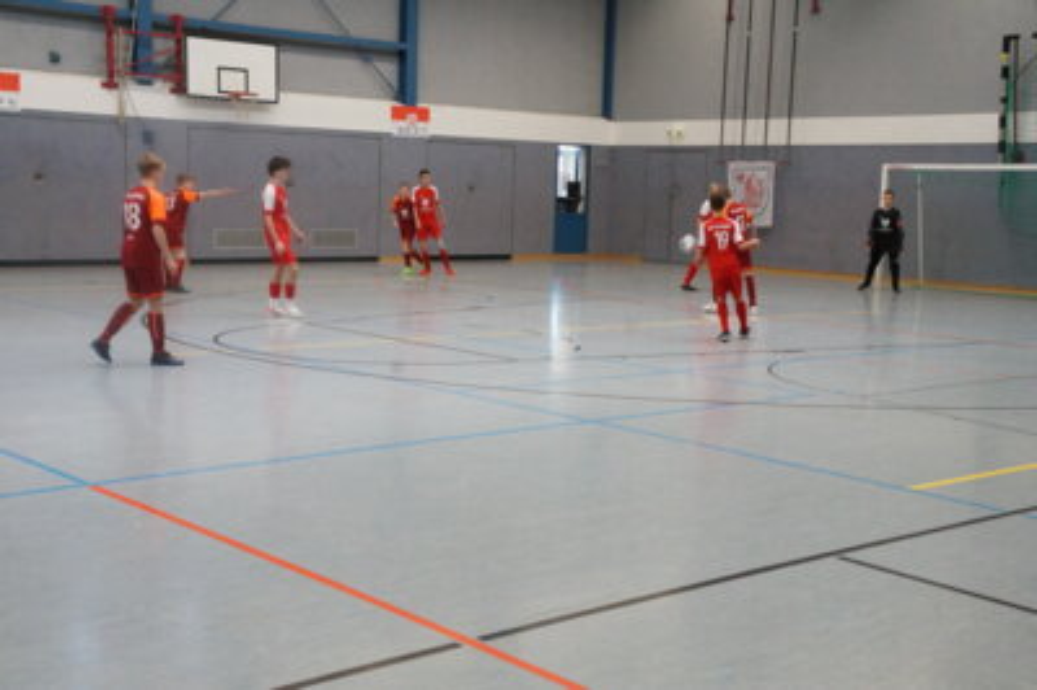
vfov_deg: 28.9
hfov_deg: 42.4
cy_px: 345
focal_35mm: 46
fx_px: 1338
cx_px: 518
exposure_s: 1/60
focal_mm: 31
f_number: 13
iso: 3200
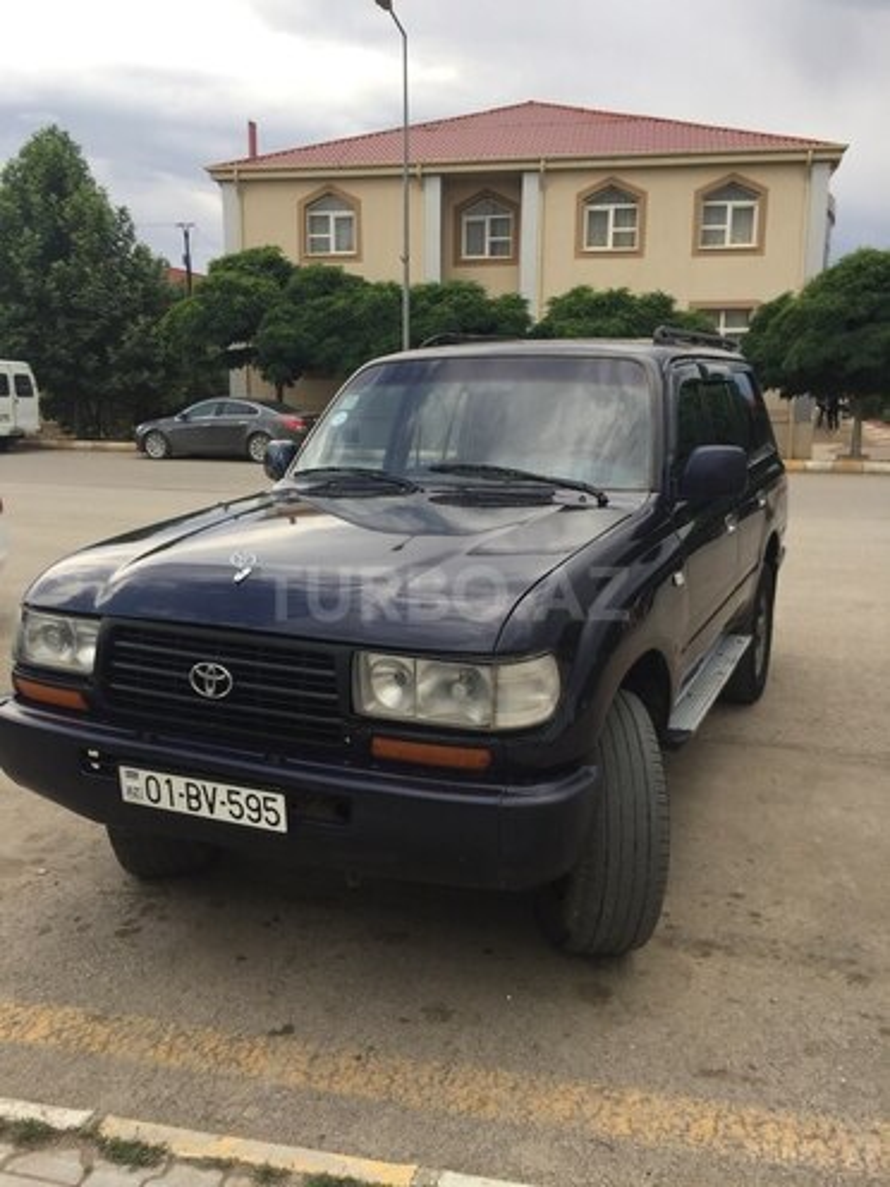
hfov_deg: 48.2
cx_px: 445
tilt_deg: -12.3
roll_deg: -0.5
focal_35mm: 29
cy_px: 594
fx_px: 994
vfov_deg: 61.7
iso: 32
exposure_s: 1/291
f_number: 2.2
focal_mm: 4.15
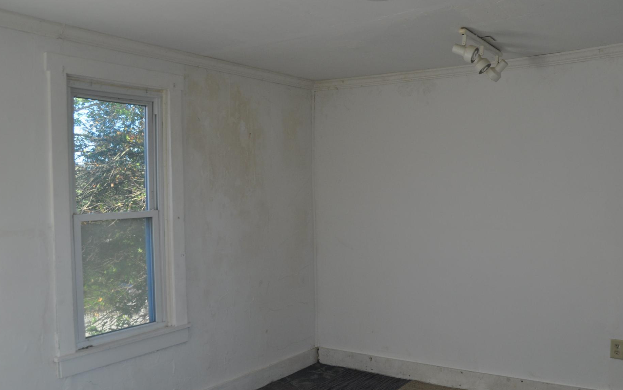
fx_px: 577
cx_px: 327
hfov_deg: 56.7
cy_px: 207
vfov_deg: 37.3
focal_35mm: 34
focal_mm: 20
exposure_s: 1/125
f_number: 5.6
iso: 400
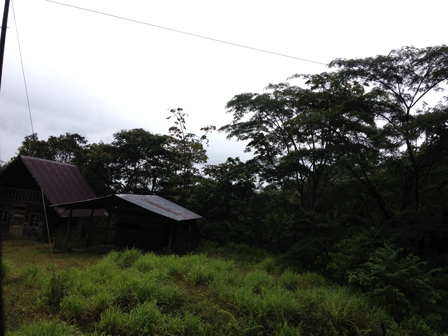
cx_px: 224
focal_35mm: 35
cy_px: 168
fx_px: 453
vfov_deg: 40.7
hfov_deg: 52.6
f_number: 2.4
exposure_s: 1/1493
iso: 50
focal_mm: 4.28
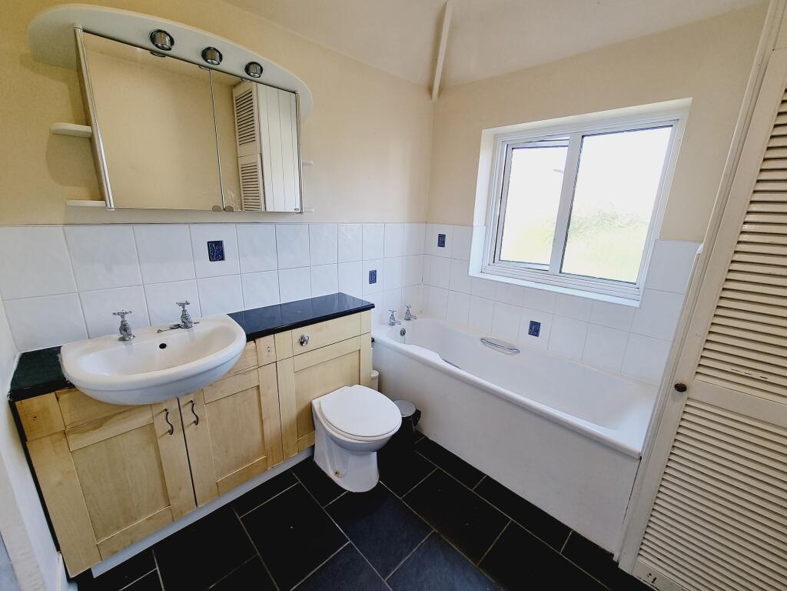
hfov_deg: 106.2
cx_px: 394
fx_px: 296
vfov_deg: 89.9
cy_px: 296
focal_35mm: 13
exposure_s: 1/124
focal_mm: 2.2
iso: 50
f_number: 2.2
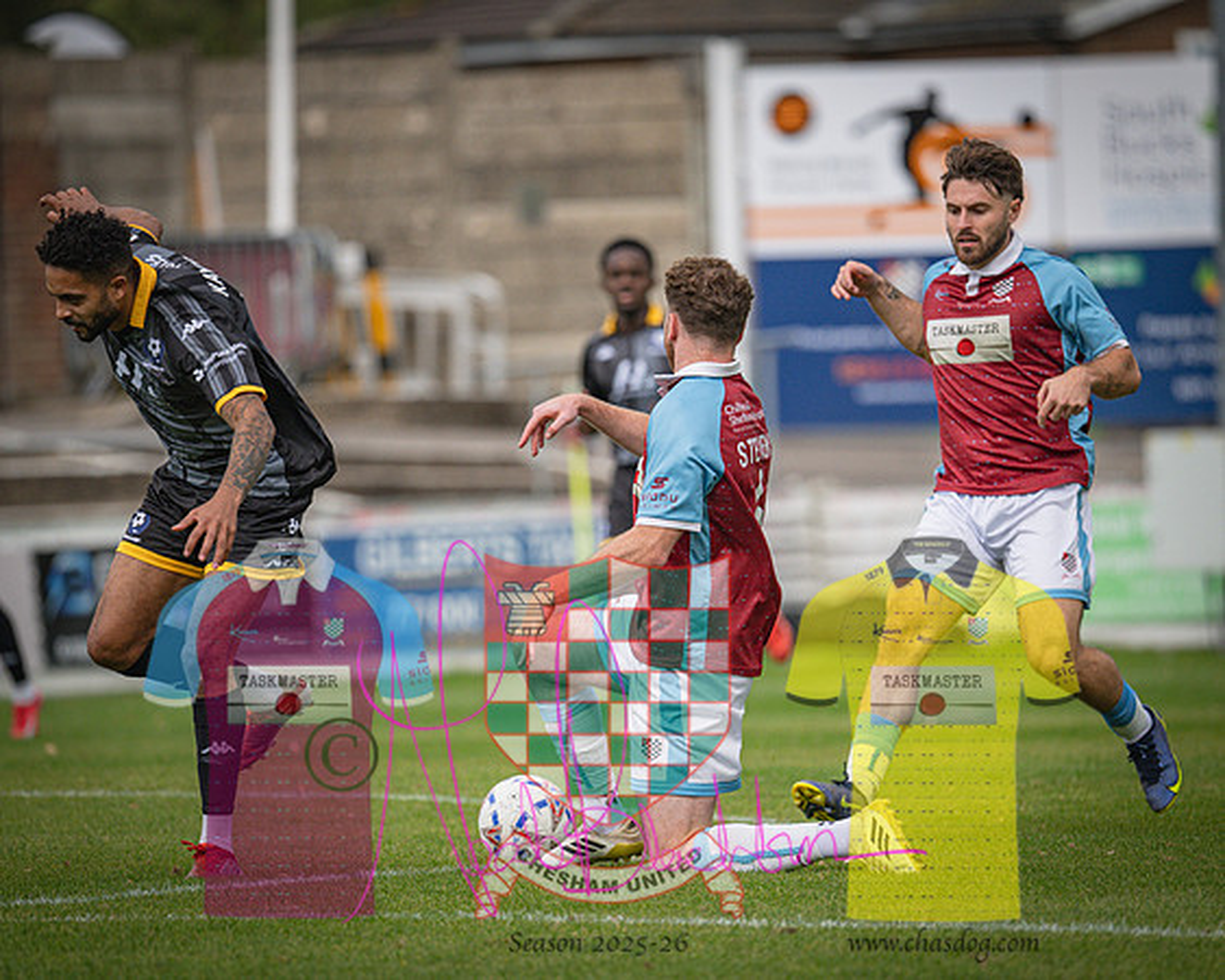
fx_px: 18470
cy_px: 469
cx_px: 716
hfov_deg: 3.8
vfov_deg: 3.0
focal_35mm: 510
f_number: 4.5
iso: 640
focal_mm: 400
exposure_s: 1/2000
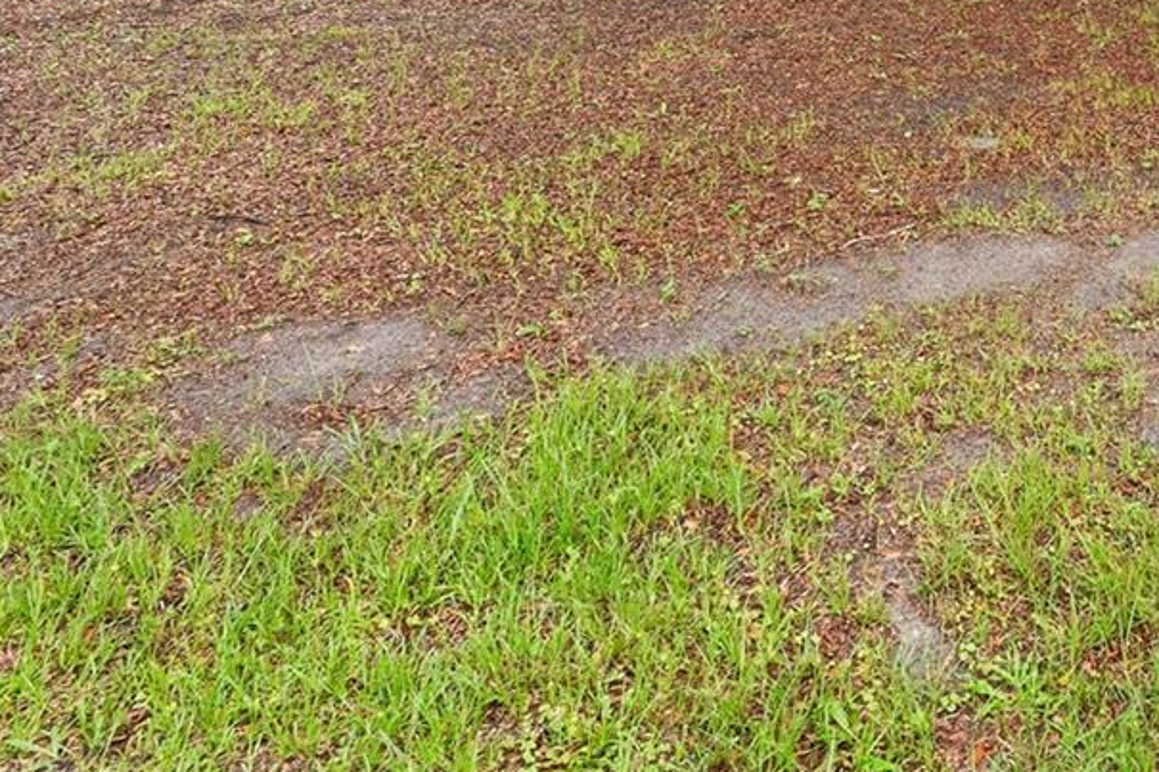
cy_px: -232
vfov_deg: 29.1
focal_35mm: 37
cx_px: 1069
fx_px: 1191
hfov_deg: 46.2
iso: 400
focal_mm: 14
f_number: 7.1
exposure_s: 1/80
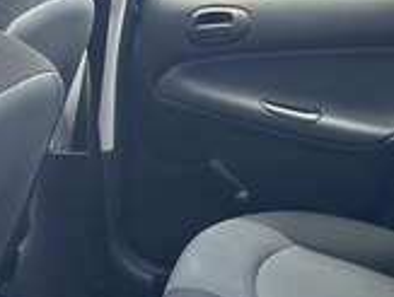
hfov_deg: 25.0
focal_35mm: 75
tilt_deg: -27.3
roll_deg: -4.6
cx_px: 372
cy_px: 332
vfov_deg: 18.9
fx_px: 856
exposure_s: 1/121
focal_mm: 6.86
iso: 160
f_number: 1.78
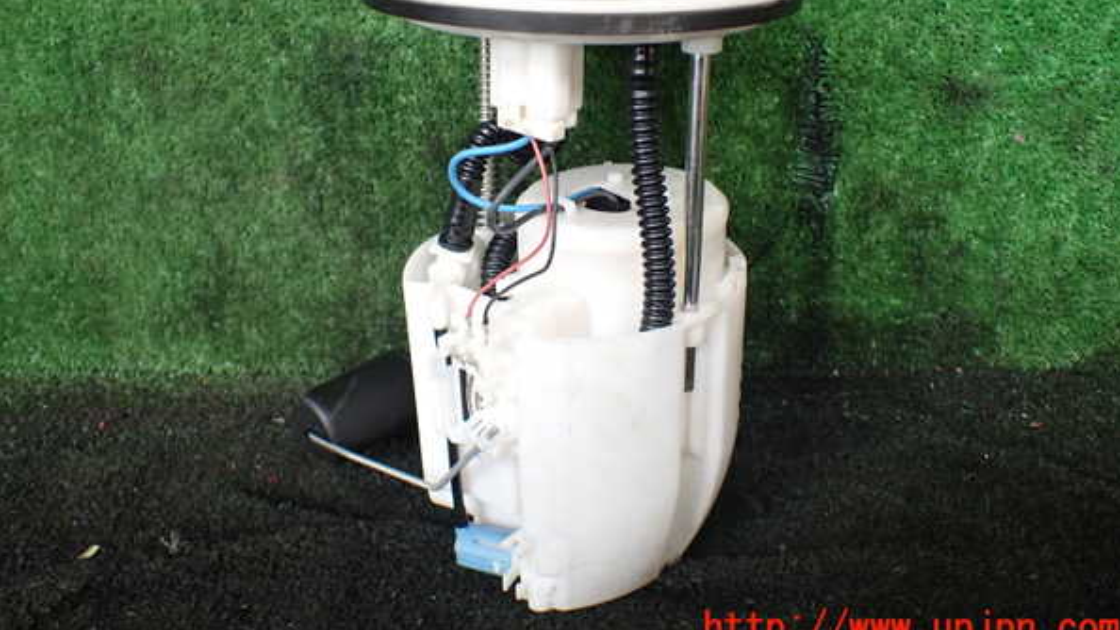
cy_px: 228
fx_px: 980
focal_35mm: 33
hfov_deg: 59.5
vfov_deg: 35.4
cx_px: 564
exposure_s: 1/125
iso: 250
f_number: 2.3
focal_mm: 5.4
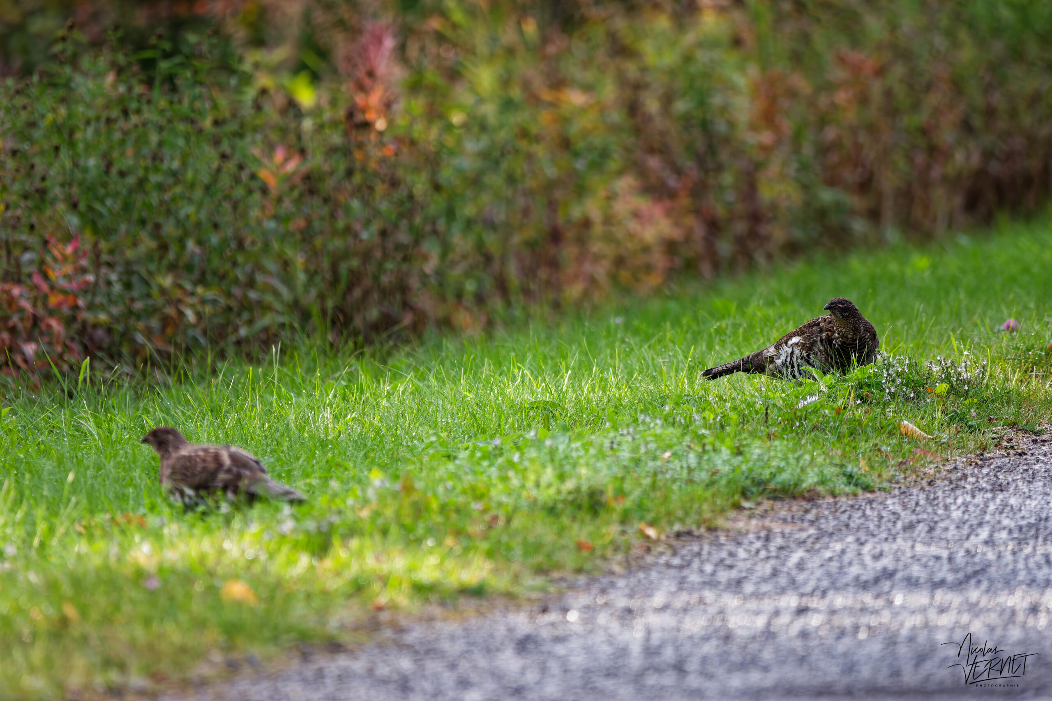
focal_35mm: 750
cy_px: 350
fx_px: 21912
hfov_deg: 2.8
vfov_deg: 1.8
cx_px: 526
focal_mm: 500
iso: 800
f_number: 6.3
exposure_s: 1/500
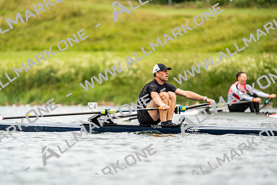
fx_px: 4618
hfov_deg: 3.4
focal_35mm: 600
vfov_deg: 2.3
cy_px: 92
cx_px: 138
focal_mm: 600
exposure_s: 1/2000
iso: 500
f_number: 6.3
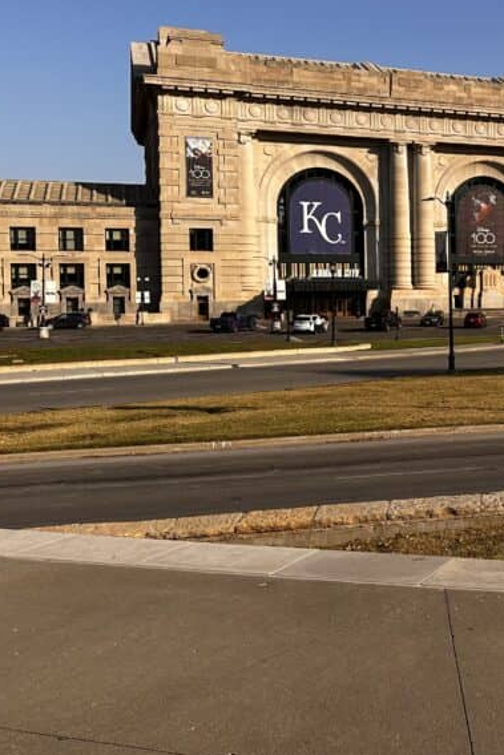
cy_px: 306
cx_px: 604
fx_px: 944
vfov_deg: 43.4
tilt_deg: -2.3
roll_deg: +0.0
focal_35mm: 45
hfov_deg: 26.6
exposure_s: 1/5000
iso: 80
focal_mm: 6.86
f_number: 1.78
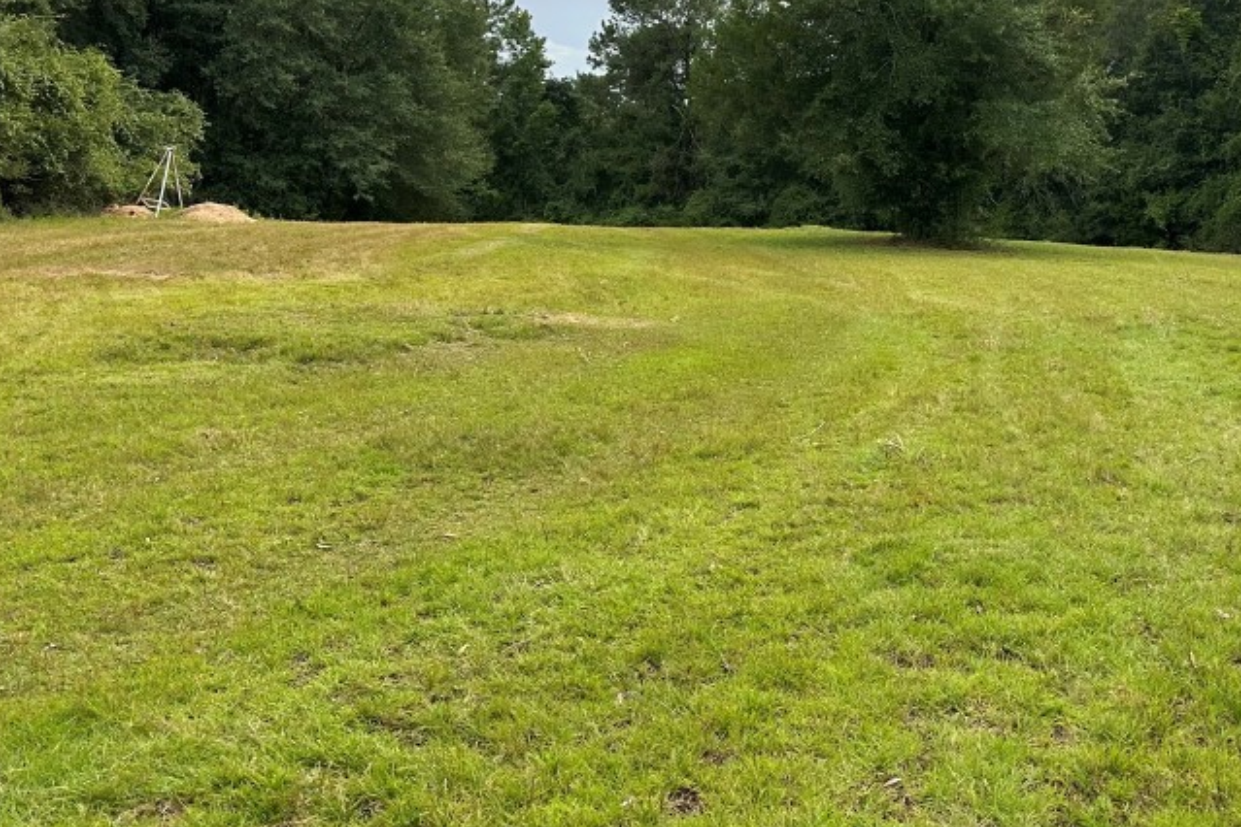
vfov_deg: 32.8
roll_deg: +1.8
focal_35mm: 40
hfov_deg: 47.5
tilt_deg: -1.7
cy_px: 210
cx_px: 847
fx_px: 1379
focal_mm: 6.86
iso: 80
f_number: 1.78
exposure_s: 1/850
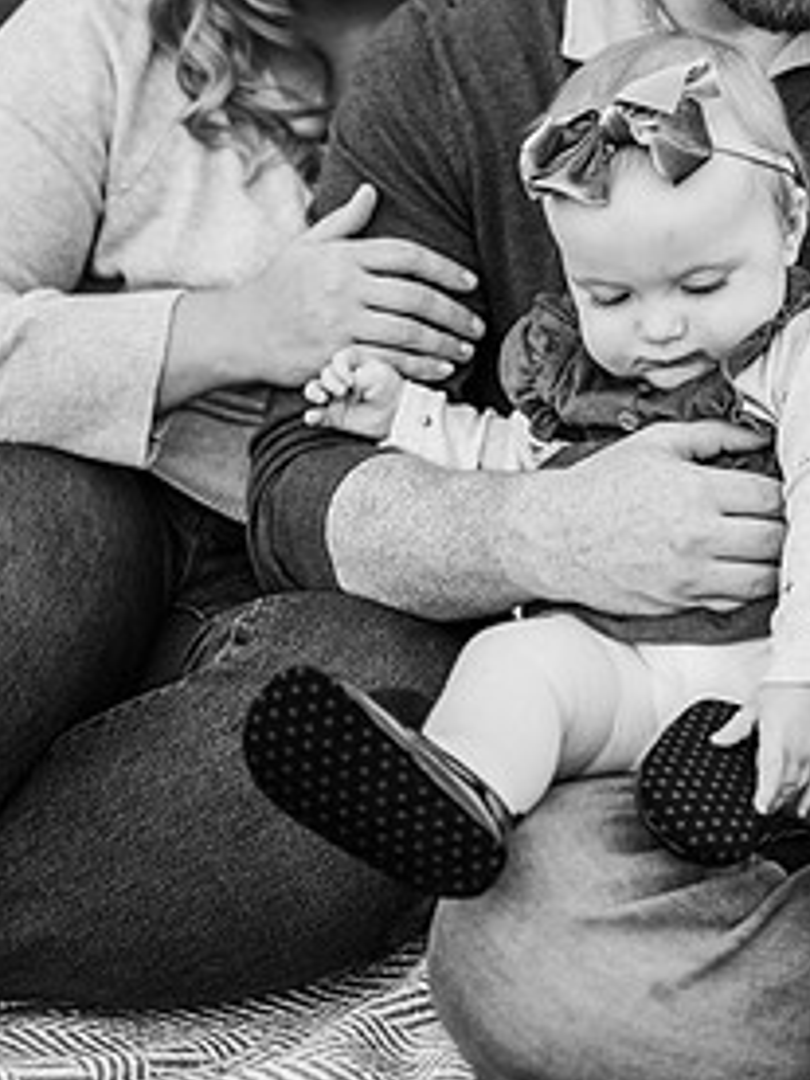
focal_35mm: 80
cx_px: 567
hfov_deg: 18.4
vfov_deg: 24.1
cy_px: 235
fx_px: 2496
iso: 640
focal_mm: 51
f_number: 2.8
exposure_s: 1/800
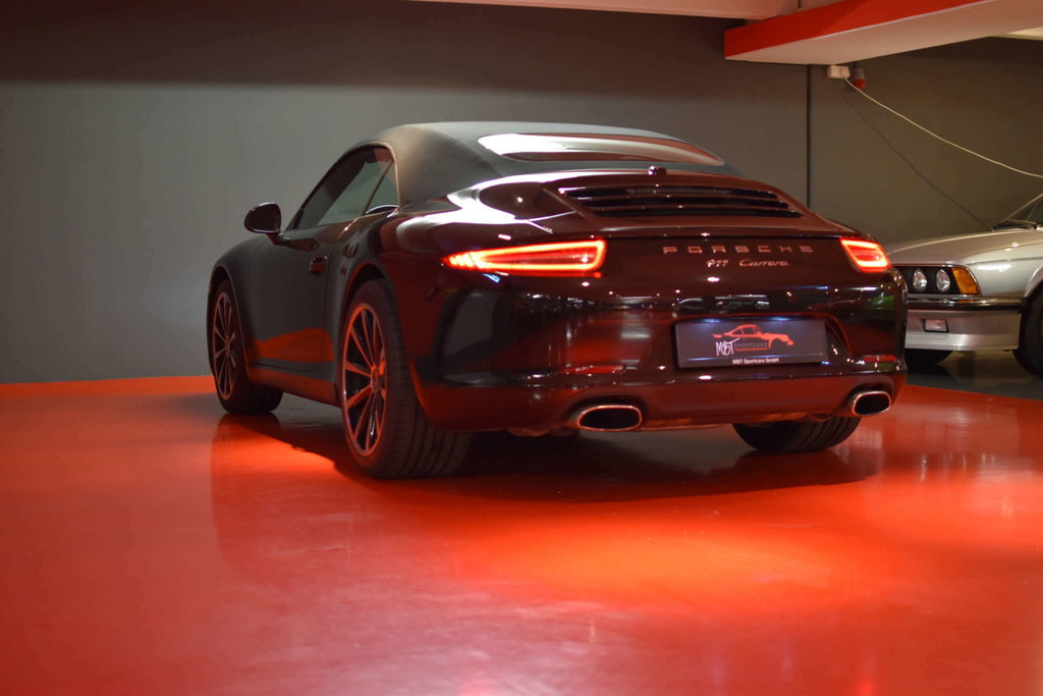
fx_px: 1521
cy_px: 348
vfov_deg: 25.8
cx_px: 522
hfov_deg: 37.8
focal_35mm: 52
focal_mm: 35
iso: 800
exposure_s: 1/60
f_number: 2
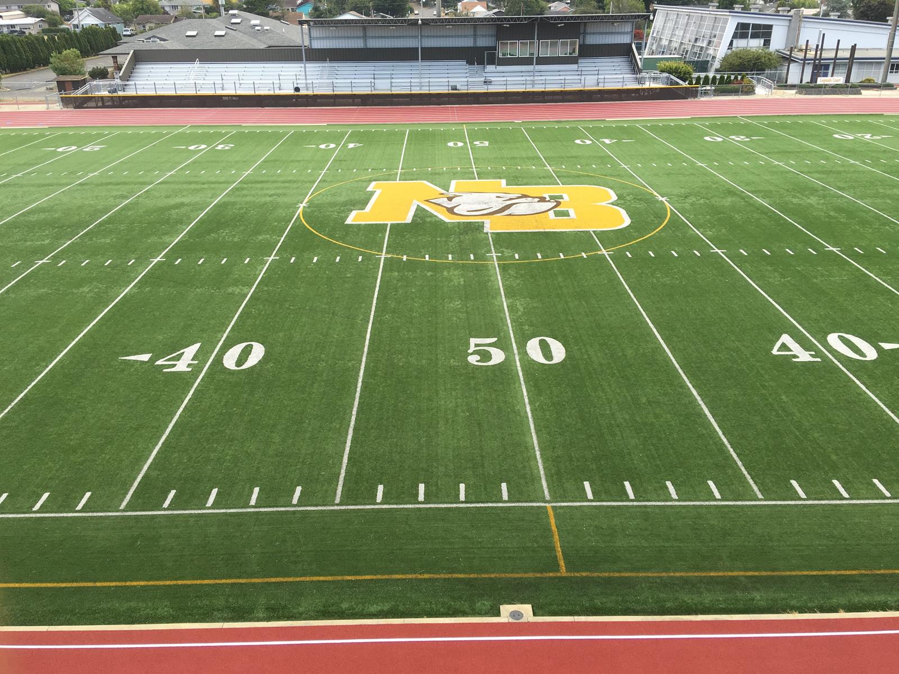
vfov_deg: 48.2
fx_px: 753
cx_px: 450
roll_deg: +0.8
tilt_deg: -24.0
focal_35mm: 29
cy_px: 337
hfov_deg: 61.7
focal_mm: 4.15
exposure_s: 1/324
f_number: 2.2
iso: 25
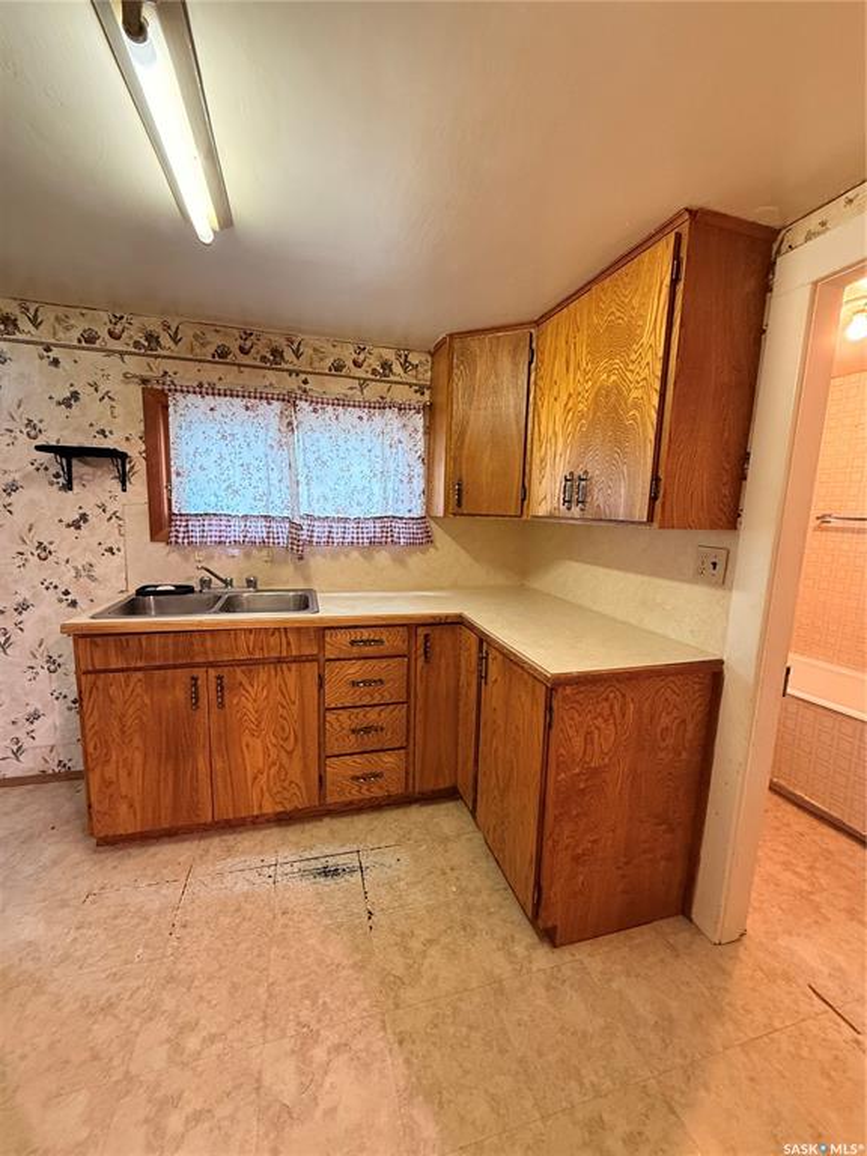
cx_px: 434
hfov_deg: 85.7
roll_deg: -1.7
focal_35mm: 14
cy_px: 578
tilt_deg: -7.4
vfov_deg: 102.1
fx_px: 468
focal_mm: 2.22
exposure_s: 1/60
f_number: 2.2
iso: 400
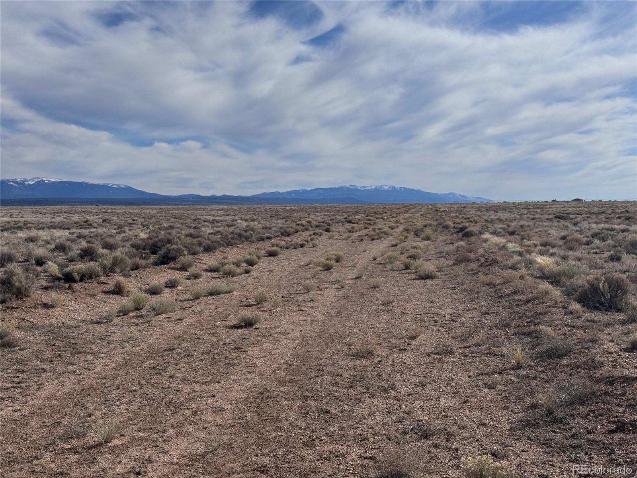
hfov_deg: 39.7
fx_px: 883
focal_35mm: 48
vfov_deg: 30.3
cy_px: 239
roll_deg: -0.3
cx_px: 318
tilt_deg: -3.0
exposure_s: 1/12500
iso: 80
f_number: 1.78
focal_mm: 6.76
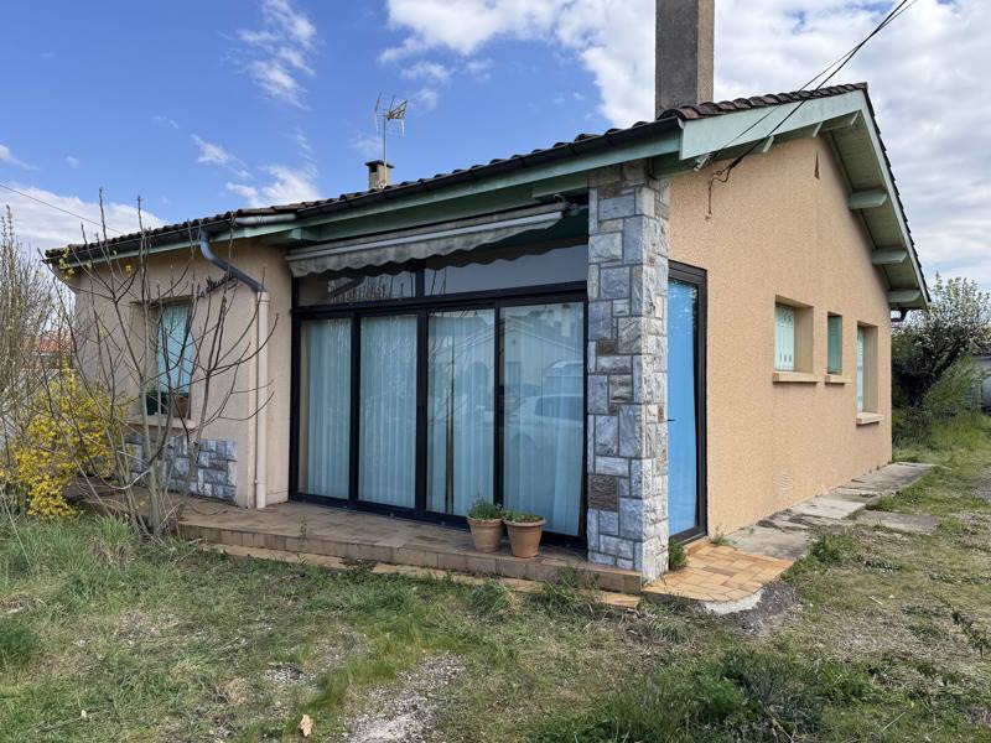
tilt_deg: +1.6
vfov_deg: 56.8
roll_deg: +0.2
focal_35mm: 24
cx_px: 496
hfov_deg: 71.6
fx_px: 687
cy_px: 372
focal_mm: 6.76
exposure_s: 1/2105
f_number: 1.78
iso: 80
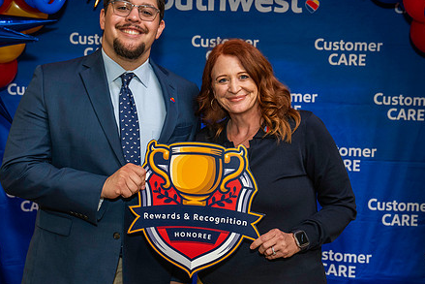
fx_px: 649
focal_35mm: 55
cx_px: 186
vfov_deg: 24.6
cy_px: 124
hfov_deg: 36.2
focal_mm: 38
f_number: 4
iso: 1250
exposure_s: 1/160
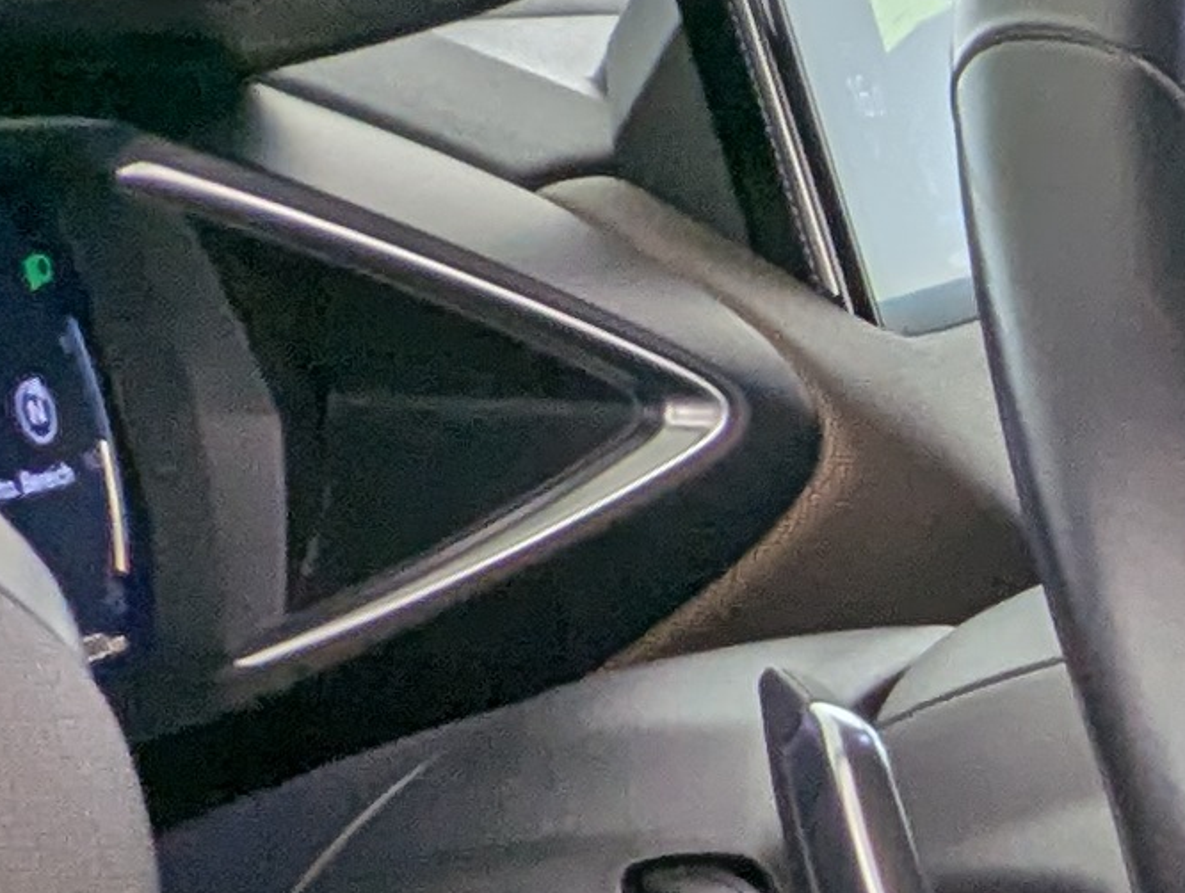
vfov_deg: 13.6
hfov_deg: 12.9
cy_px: 1581
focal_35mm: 98
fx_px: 3361
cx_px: 3123
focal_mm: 2.35
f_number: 2.2
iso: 36
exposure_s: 1/58
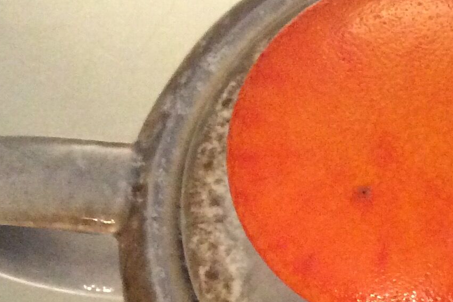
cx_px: 578
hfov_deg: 18.8
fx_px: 1271
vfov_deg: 13.3
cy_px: 343
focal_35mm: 101
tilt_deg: -76.4
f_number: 2.4
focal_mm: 3.3
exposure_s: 1/25
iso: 320
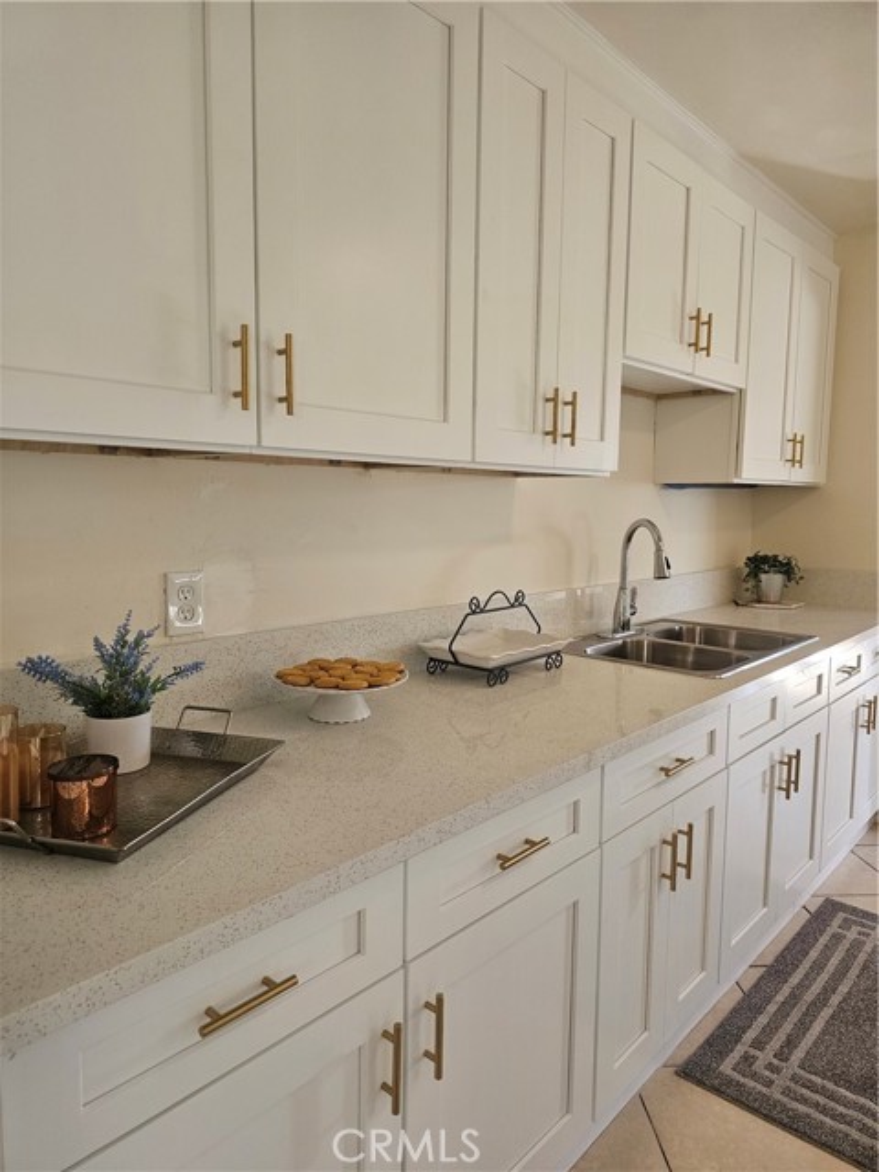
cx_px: 440
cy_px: 586
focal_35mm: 23
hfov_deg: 58.9
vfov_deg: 73.9
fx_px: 779
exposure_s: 1/120
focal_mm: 6.3
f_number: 1.7
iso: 200
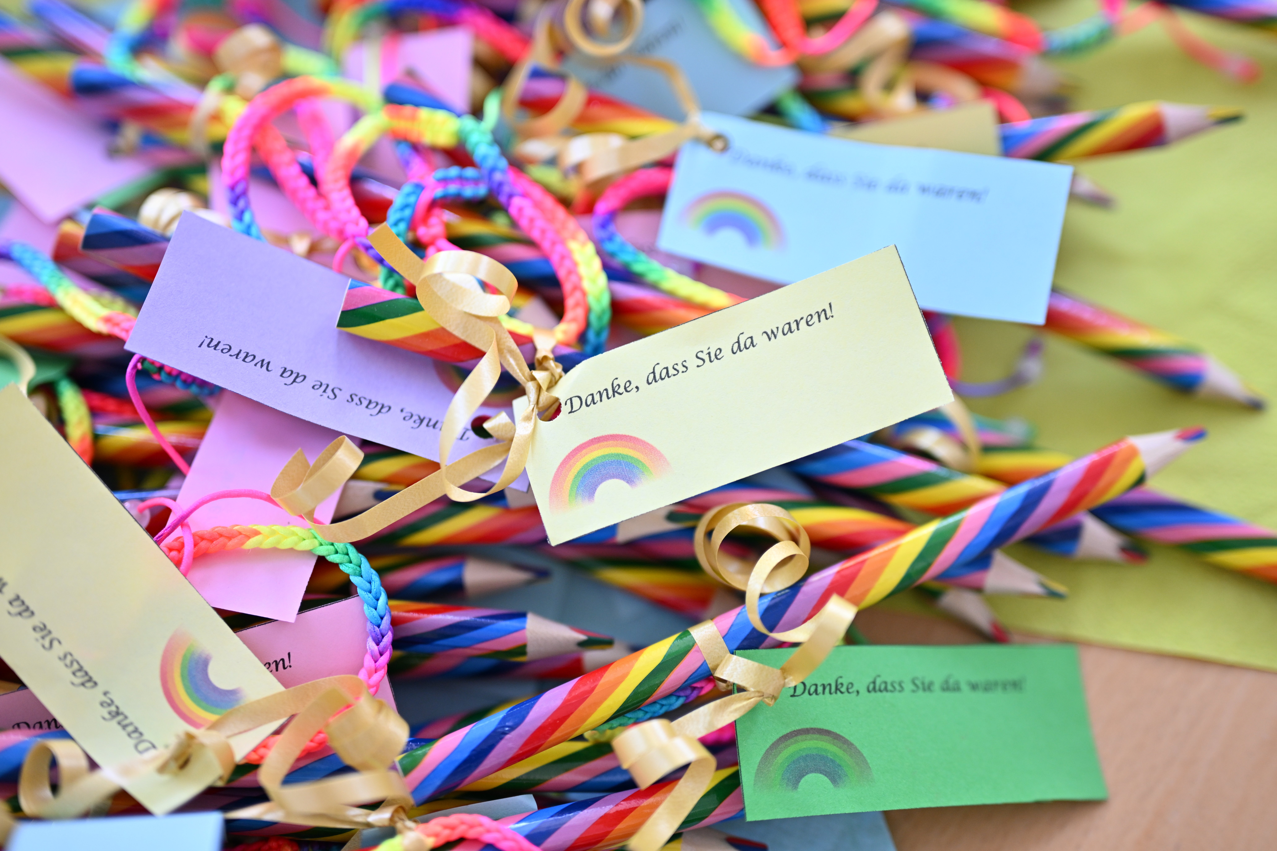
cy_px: 426
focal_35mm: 50
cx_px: 638
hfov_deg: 39.6
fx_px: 1773
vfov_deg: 27.0
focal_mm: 50
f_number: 1.8
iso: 500
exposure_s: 1/250
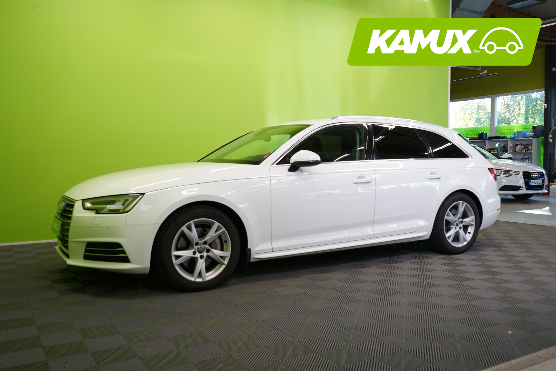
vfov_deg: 41.1
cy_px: 186
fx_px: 494
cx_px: 278
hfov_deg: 58.7
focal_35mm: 32
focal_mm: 32
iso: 400
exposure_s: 1/40
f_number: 5.6
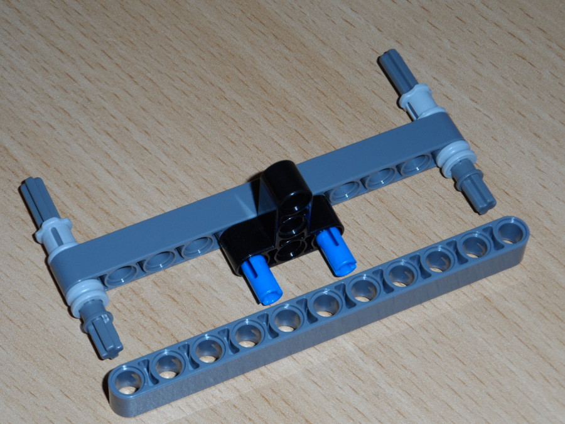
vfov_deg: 14.2
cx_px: 282
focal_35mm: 104
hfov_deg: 18.9
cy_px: 212
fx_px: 1697
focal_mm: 17
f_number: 4.6
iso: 100
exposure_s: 1/60
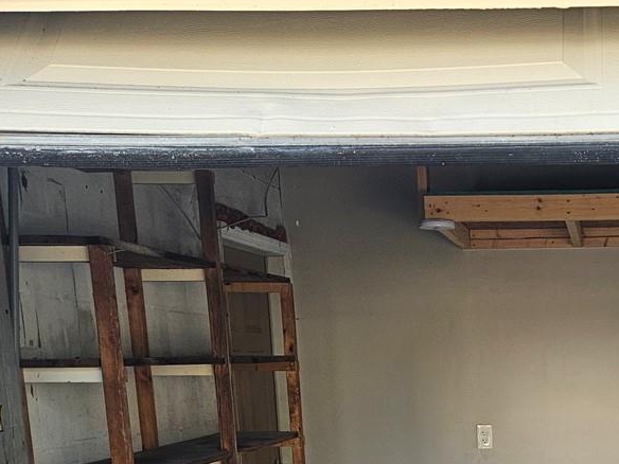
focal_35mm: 63
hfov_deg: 28.9
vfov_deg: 21.3
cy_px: 591
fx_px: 1127
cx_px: 607
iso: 50
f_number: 1.8
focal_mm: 5.4
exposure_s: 1/180
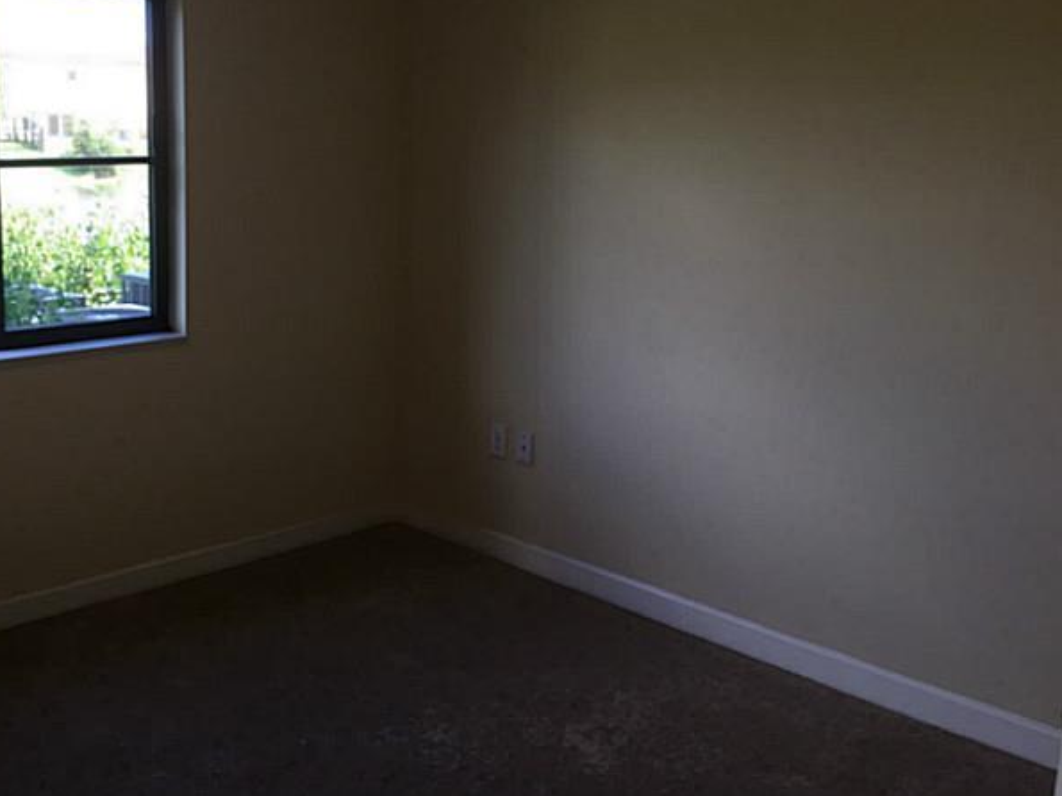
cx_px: 352
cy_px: 353
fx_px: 1196
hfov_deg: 47.1
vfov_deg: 36.8
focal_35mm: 39
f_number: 2.2
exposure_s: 1/46
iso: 32
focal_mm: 4.15
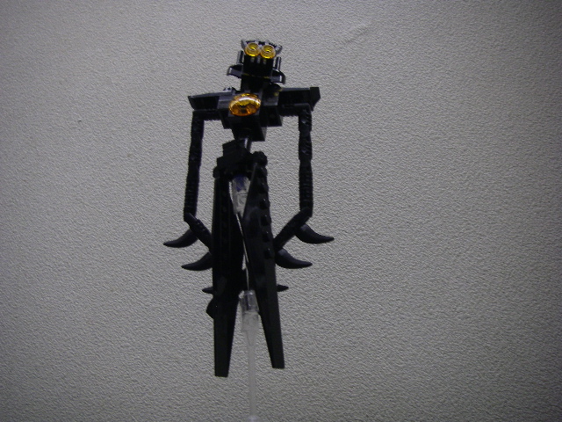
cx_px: 281
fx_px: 617
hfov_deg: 49.0
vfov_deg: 37.7
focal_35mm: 38
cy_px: 211
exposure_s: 1/20
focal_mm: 6.3
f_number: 3.3
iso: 160
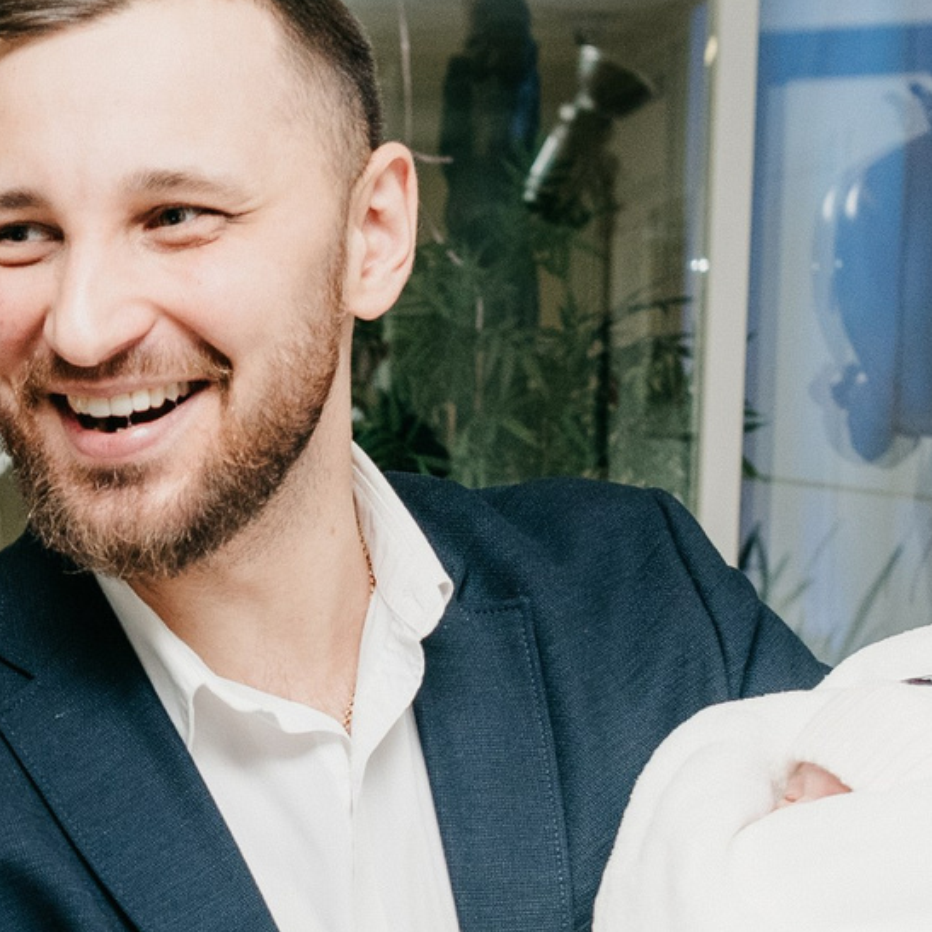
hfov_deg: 15.2
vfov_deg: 15.4
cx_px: -253
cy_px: 1015
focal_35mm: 110
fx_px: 3351
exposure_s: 1/160
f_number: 4.5
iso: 320
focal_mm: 24
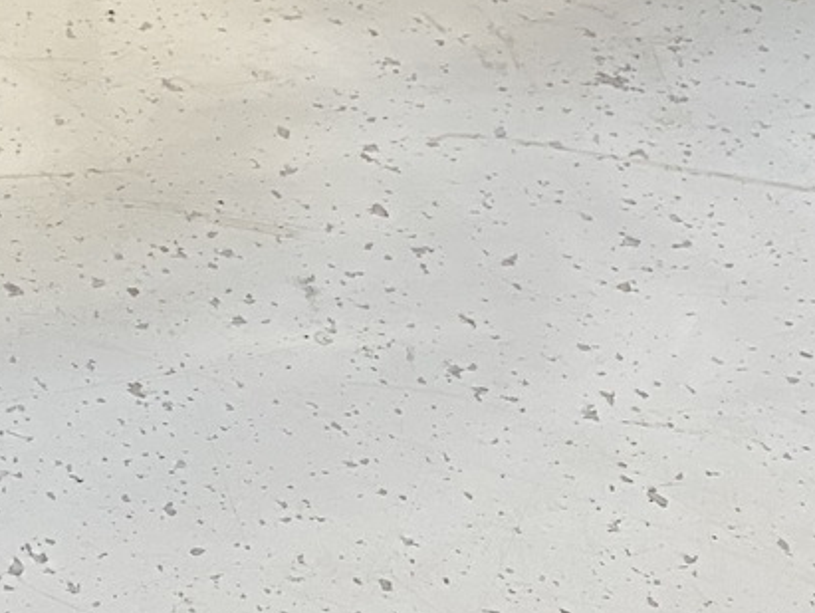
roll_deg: +1.4
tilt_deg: -31.0
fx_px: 2144
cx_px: -377
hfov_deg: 19.1
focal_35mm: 91
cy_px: -224
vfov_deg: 15.4
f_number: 1.8
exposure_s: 1/50
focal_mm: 4.25
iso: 160
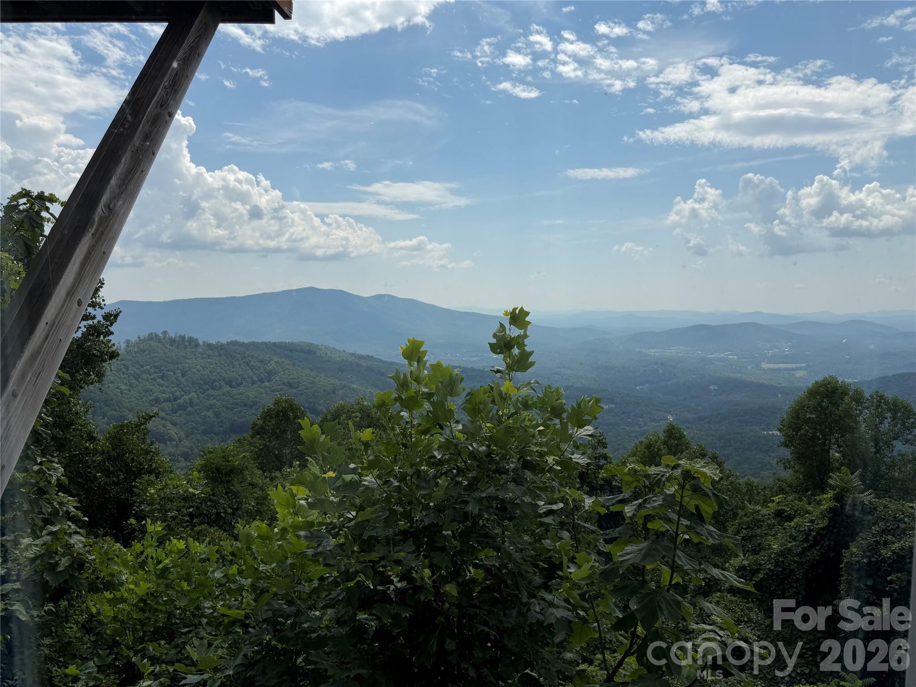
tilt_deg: -4.1
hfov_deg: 71.6
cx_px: 458
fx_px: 635
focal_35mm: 24
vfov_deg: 56.8
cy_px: 344
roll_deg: +0.0
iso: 80
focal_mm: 6.76
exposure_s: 1/9091
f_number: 1.78
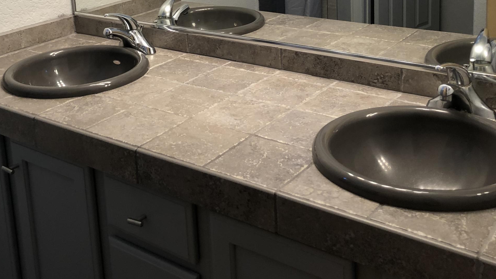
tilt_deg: -11.4
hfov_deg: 42.9
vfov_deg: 23.7
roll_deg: +3.6
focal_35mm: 48
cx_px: 225
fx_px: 631
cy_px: -7
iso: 40
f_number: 1.8
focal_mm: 3.99
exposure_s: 1/20
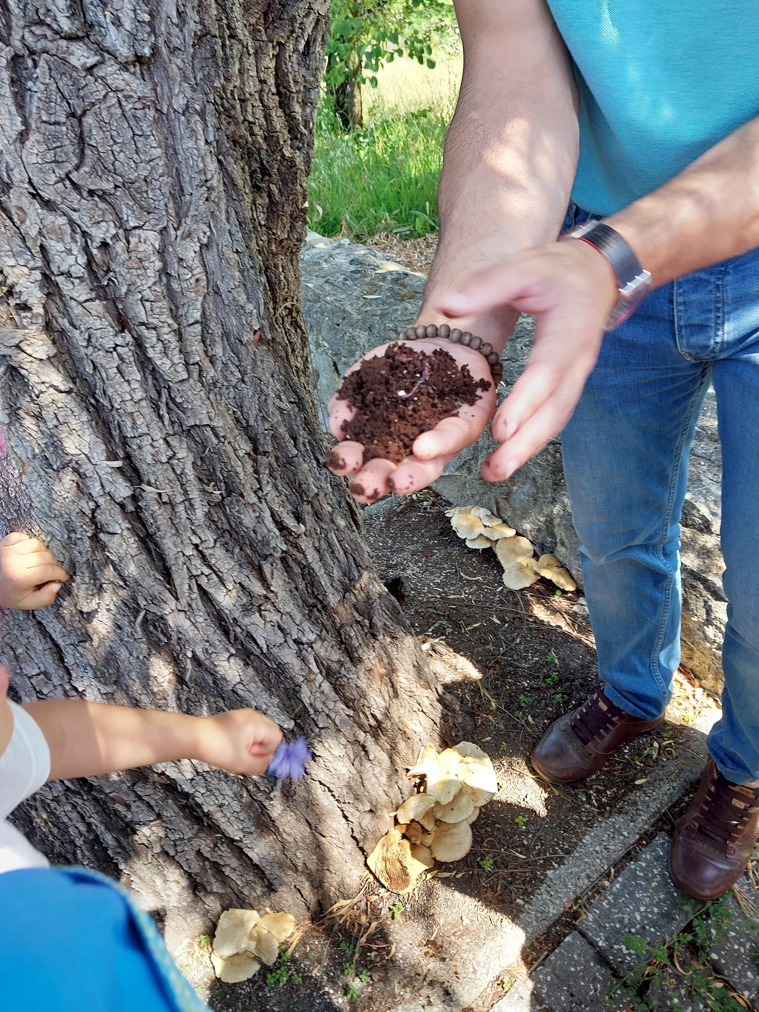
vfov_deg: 60.0
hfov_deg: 46.8
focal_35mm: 30
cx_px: 380
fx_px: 877
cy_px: 506
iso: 20
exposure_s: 1/50
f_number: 1.8
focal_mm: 4.6
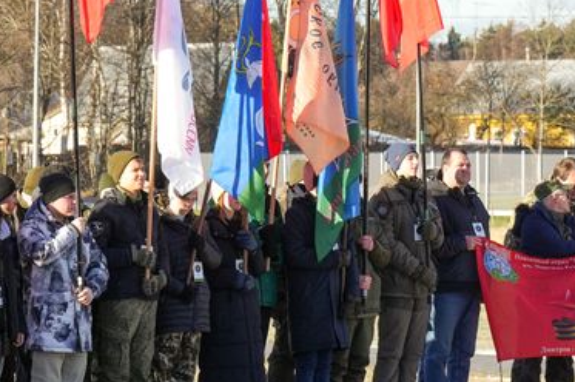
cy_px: 131
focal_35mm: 197
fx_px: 3144
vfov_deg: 7.0
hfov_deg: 10.5
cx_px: 289
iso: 500
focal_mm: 70
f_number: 5.6
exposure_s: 1/1250
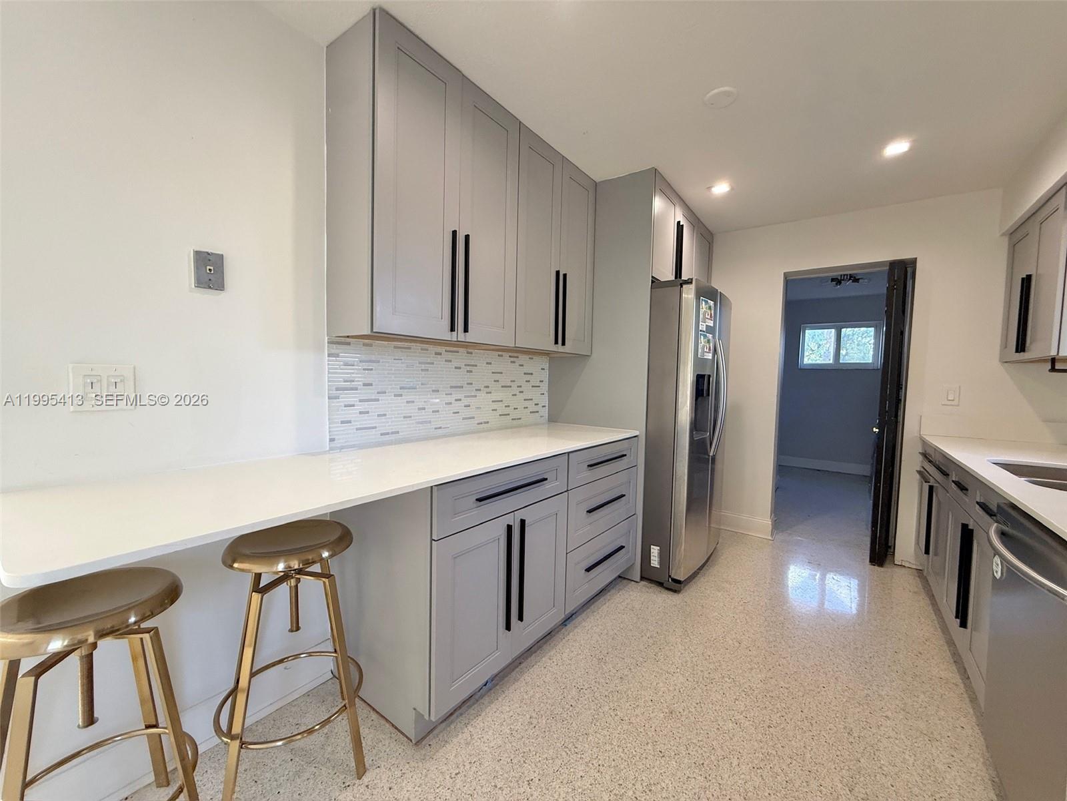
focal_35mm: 14
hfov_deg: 102.1
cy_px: 400
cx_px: 534
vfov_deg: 85.7
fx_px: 432
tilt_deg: -2.9
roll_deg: -1.7
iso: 250
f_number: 2.2
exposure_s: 1/120
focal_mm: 2.22
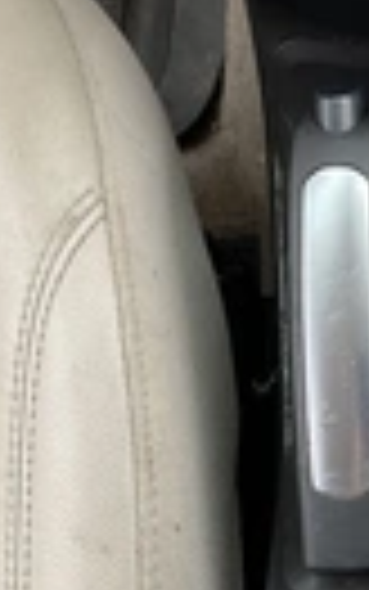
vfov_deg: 22.0
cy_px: 383
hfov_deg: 13.0
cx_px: 585
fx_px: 1511
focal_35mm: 94
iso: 32
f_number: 1.8
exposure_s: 1/122
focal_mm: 3
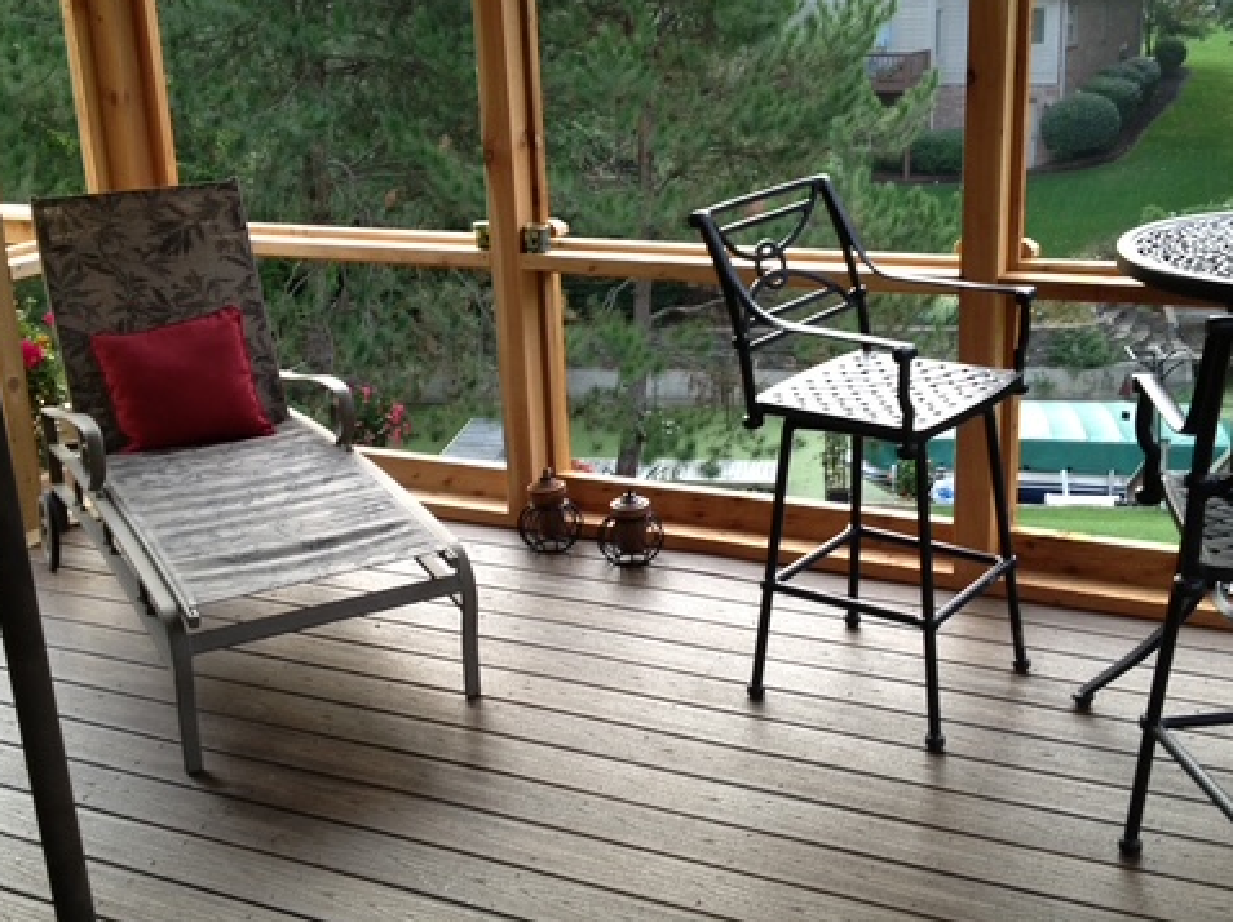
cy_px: 377
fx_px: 1673
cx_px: 623
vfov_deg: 30.8
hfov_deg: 40.5
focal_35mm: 47
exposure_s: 1/60
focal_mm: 4.28
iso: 64
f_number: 2.4
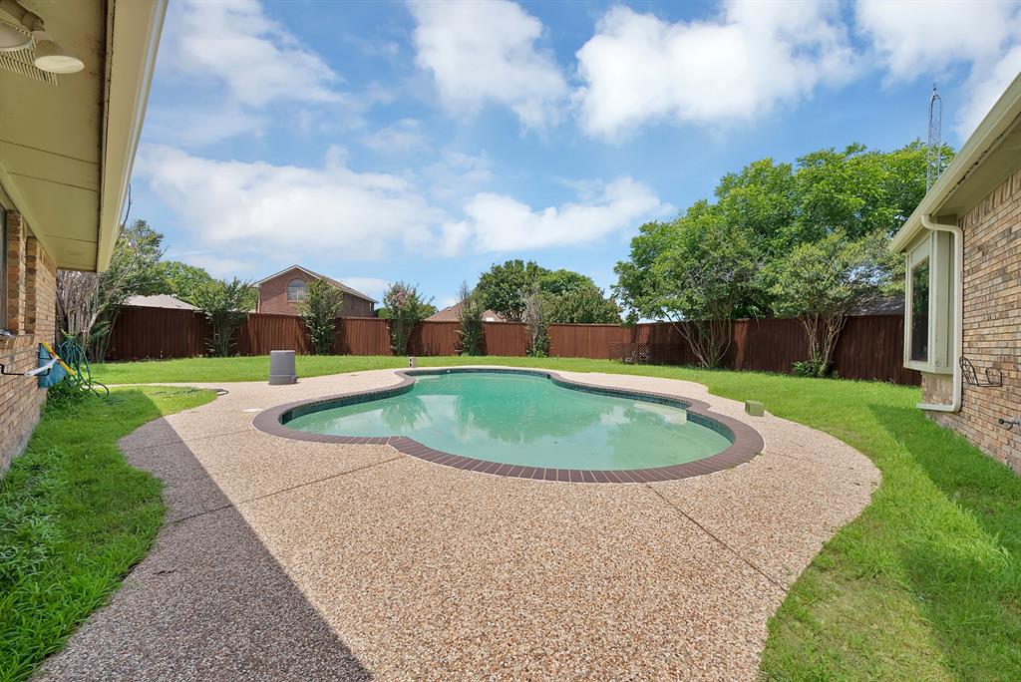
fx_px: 341
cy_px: 341
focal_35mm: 12
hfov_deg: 112.6
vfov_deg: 90.1
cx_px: 510
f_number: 9
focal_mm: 12
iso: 640
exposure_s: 1/400
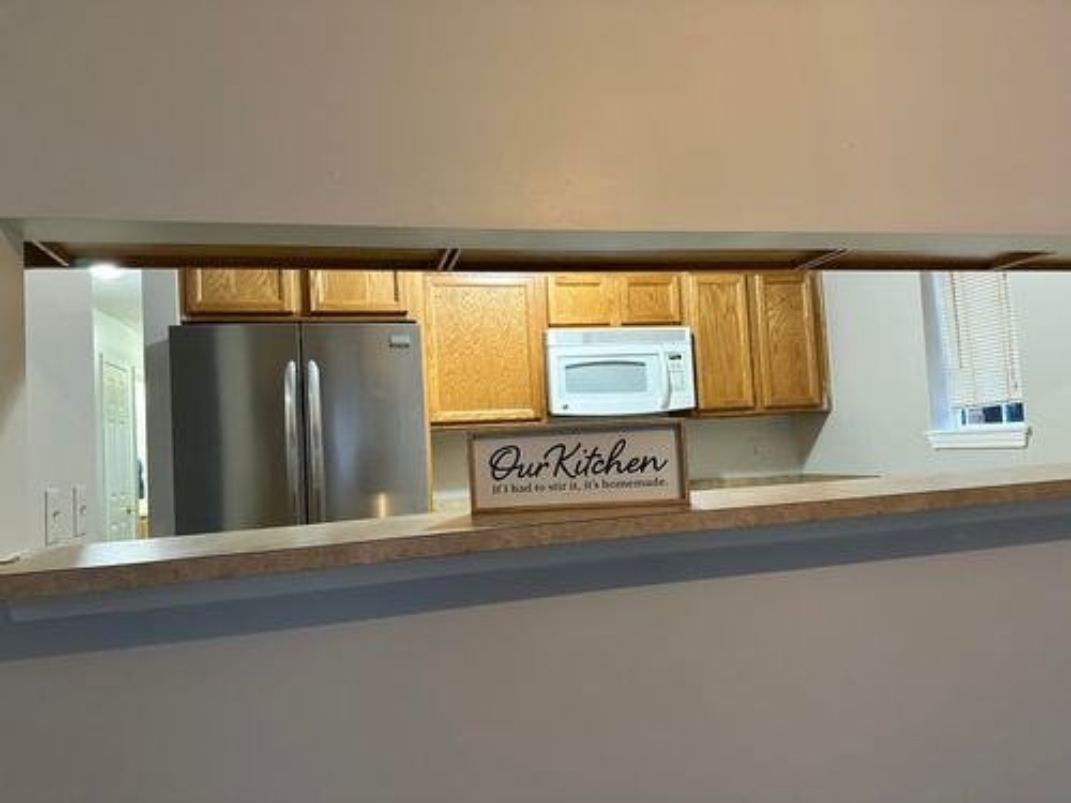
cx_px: 536
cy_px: 402
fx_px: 743
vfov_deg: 56.8
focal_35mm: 24
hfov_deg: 71.6
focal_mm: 6.86
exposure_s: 1/60
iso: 500
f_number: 1.78
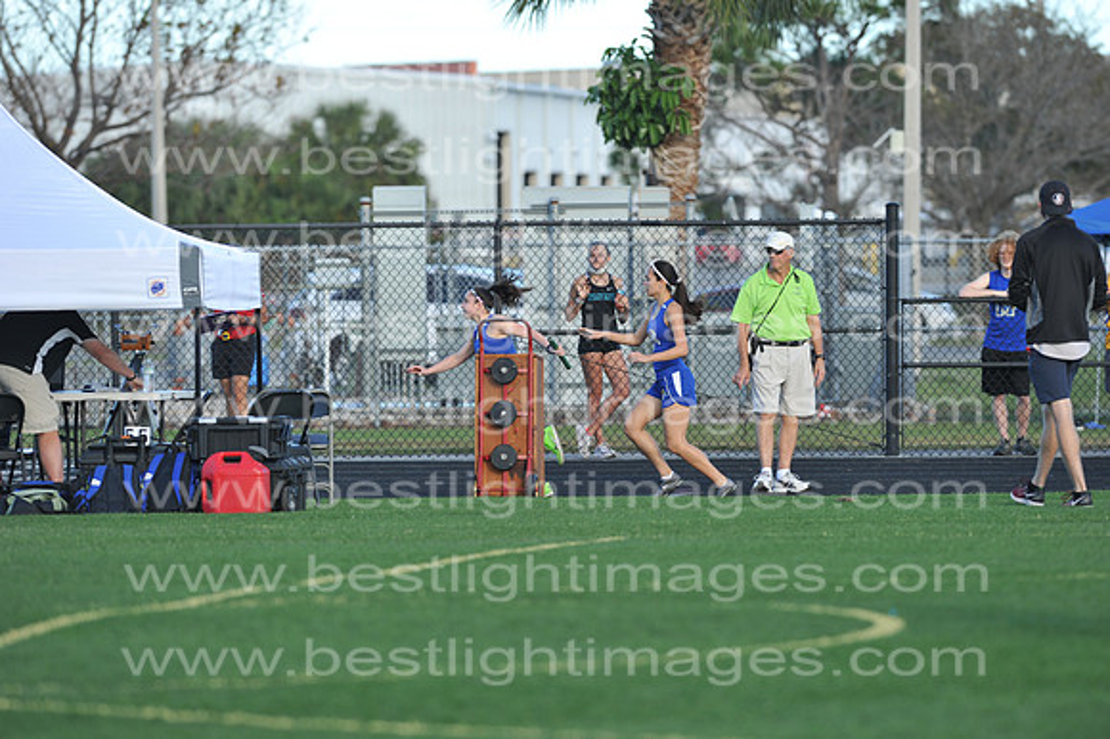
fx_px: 9244
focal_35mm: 300
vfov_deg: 4.6
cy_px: 370
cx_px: 555
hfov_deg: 6.9
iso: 320
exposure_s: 1/800
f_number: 4.5
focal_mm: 300
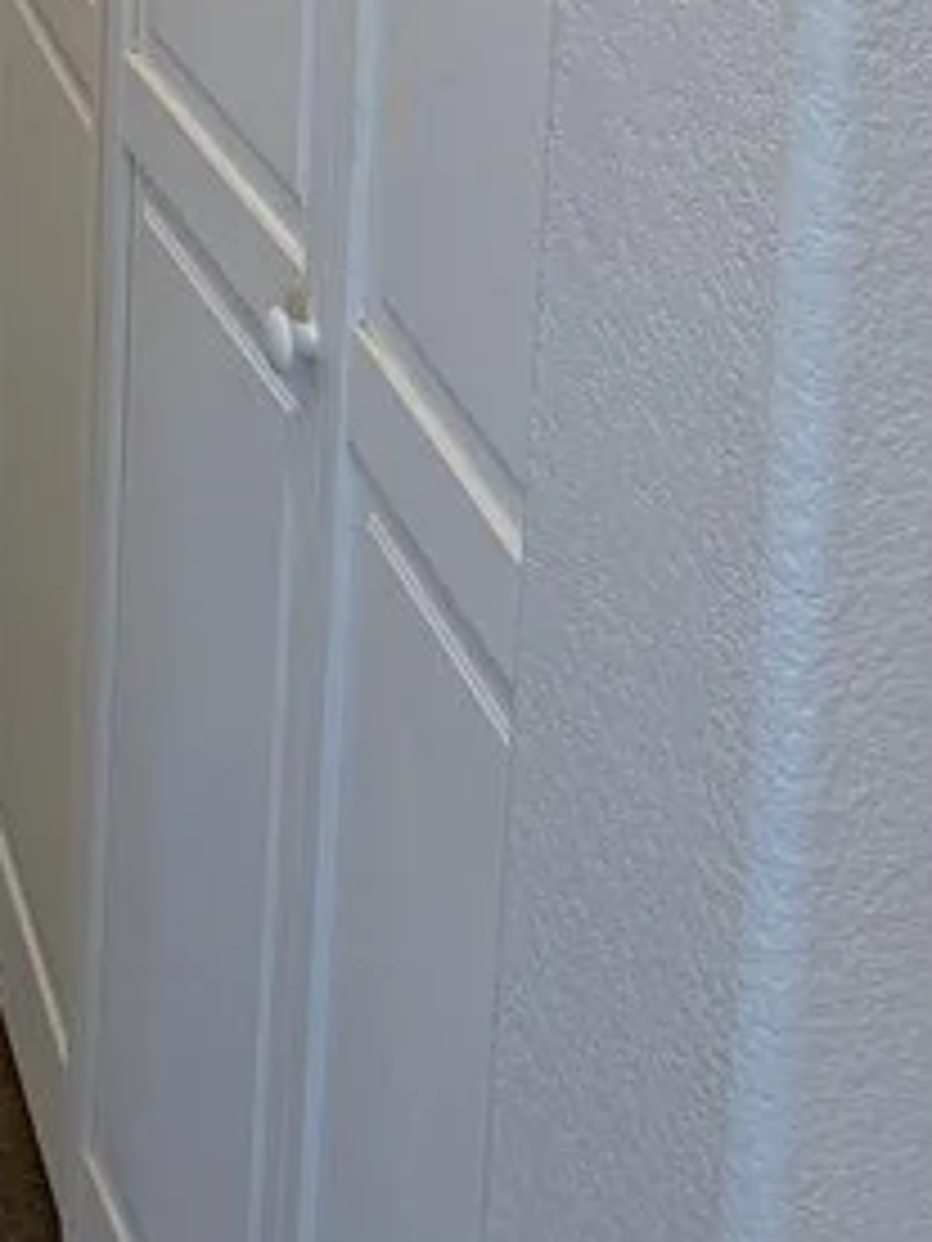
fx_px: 3195
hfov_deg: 14.8
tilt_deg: -8.6
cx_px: -662
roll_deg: +0.0
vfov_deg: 19.2
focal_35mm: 89
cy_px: -639
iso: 125
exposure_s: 1/60
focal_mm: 6.76
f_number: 1.78
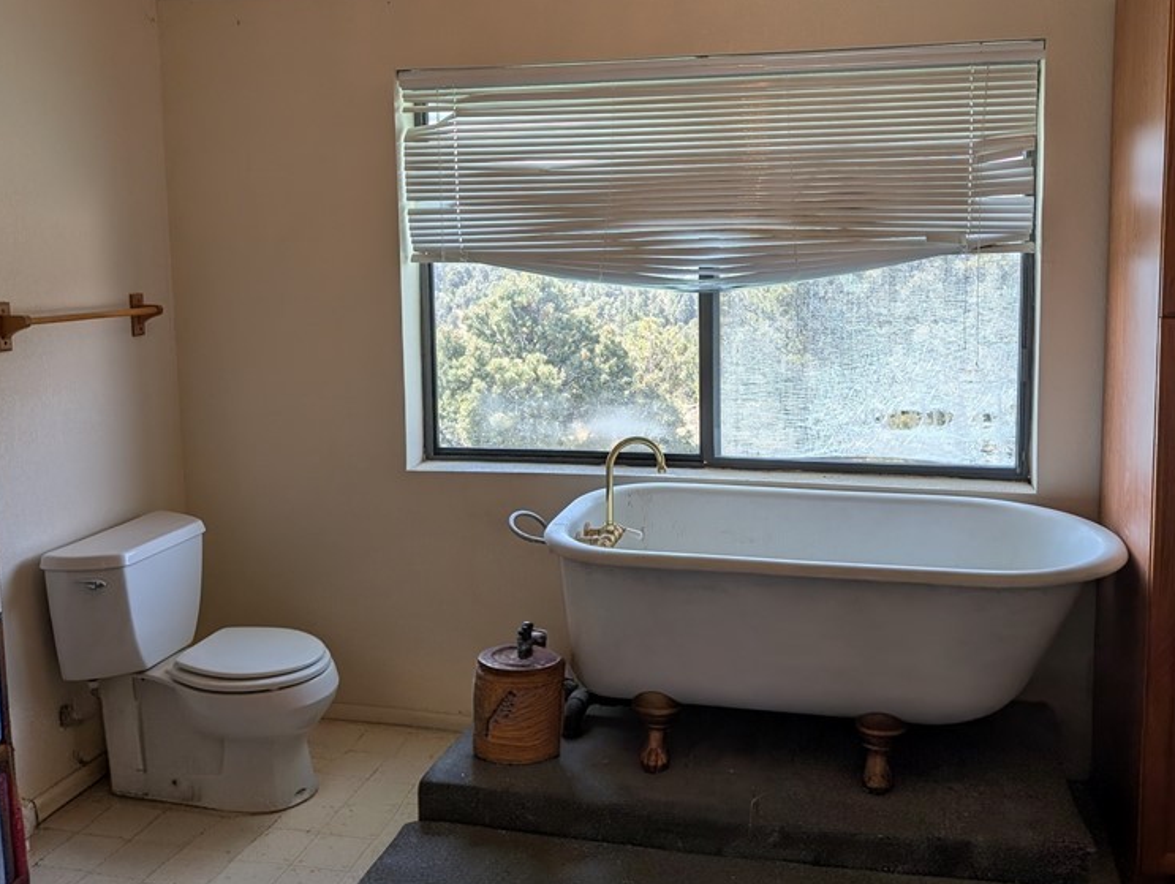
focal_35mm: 33
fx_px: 1121
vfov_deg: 42.9
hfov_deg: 55.3
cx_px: 595
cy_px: 368
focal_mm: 6.9
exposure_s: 1/147
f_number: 1.68
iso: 22
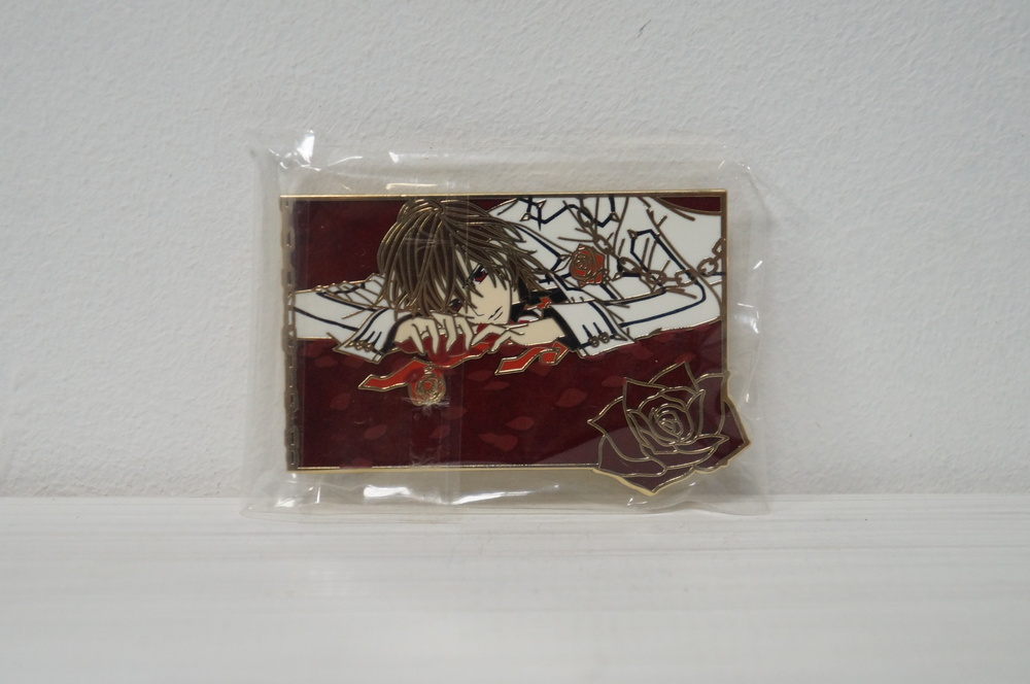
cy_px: 342
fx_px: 2357
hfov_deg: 24.6
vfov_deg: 16.5
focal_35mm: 82
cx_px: 515
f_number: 5.6
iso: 2000
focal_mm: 55
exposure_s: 1/100
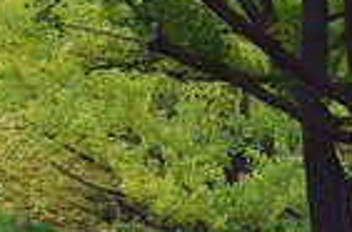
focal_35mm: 426
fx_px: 4151
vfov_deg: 3.2
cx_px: -135
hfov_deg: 4.8
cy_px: 385
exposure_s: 1/15
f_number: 5.6
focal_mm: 77.5
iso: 1600
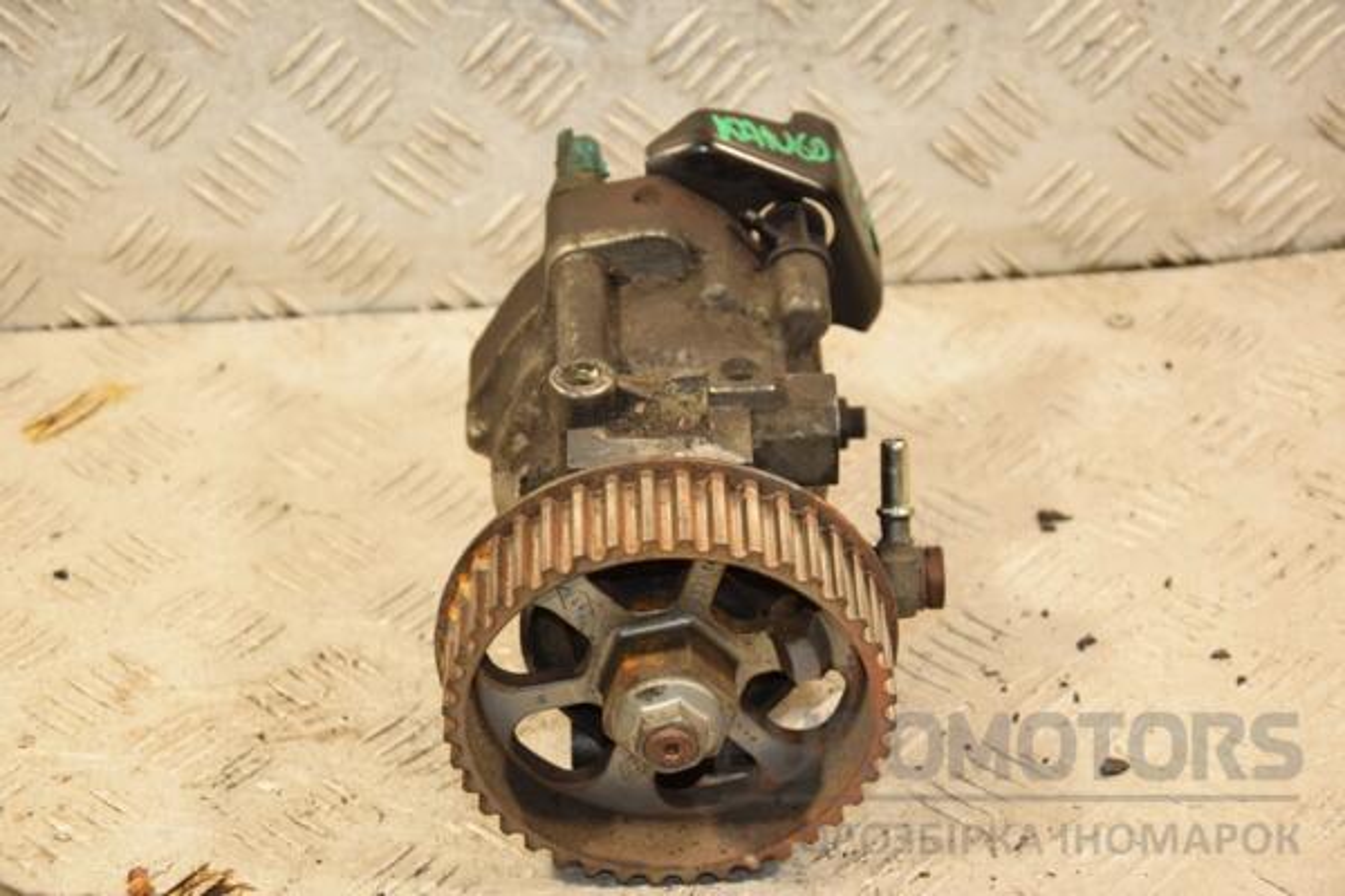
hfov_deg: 20.6
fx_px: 3698
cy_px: 448
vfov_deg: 13.8
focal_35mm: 99
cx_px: 672
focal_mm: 66
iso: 800
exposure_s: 1/160
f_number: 5.3
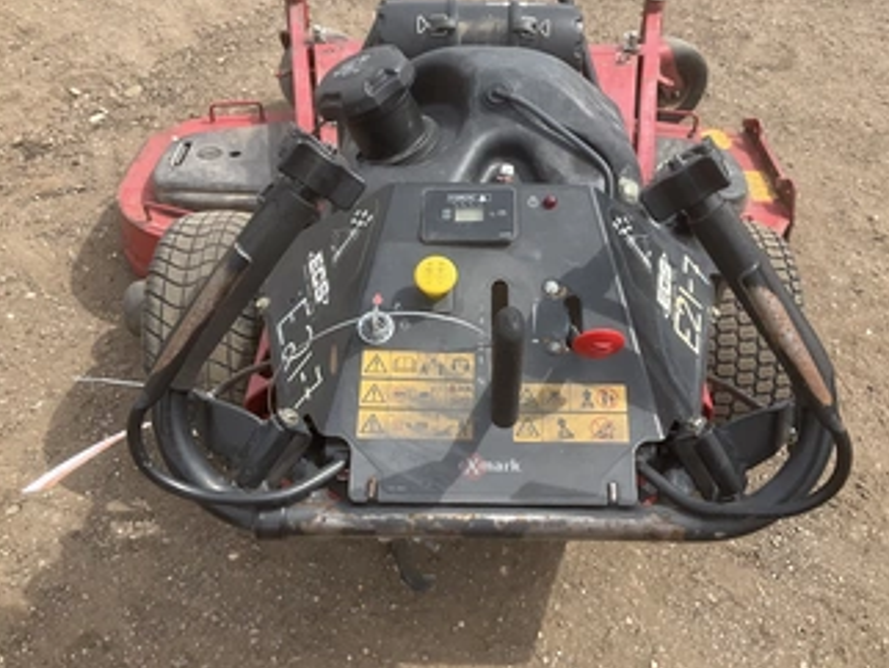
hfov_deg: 51.2
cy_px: 271
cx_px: 491
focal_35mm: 36
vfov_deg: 39.6
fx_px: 925
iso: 25
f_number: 1.8
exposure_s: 1/912
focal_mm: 3
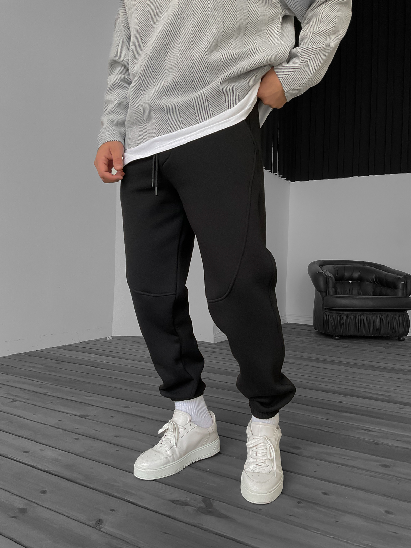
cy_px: 274
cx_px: 206
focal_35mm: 29
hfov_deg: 48.2
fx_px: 459
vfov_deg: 61.7
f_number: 1.8
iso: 64
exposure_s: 1/100
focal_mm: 3
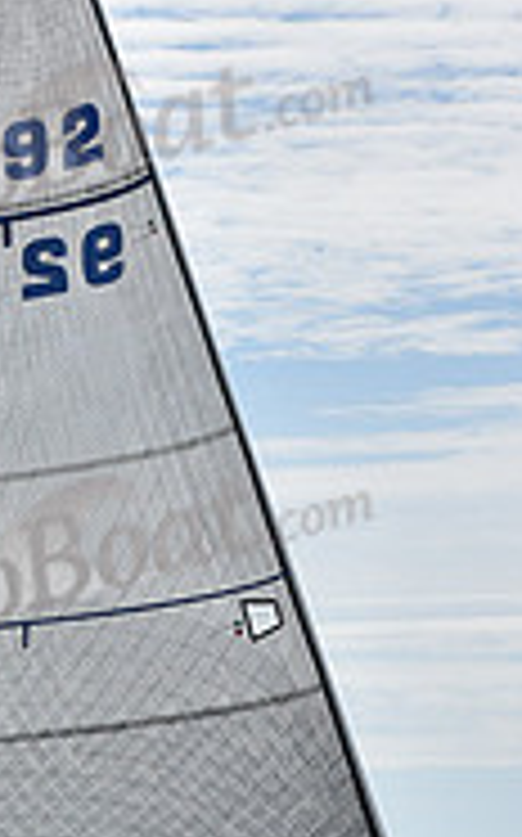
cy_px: 866
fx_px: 5084
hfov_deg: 5.8
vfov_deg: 9.3
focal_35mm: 223
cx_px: -490
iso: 320
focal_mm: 70
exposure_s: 1/1000
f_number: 11
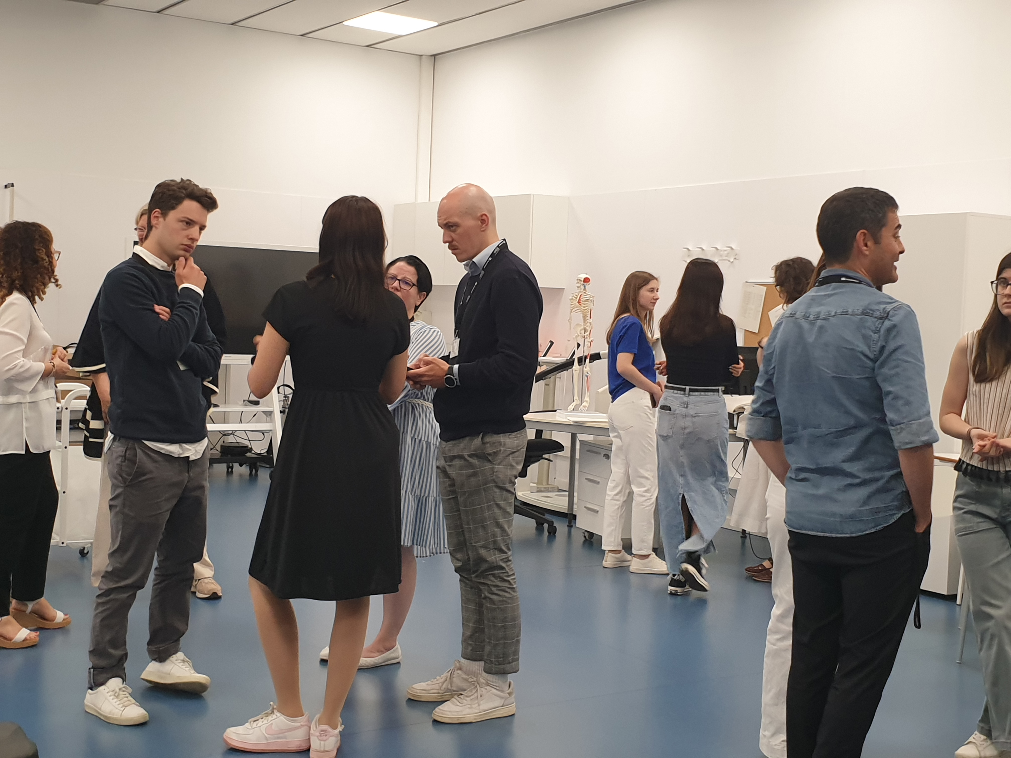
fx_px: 759
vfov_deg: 53.1
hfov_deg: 67.3
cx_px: 506
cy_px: 379
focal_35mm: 26
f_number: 2.4
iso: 125
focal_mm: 4.3
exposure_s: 1/50
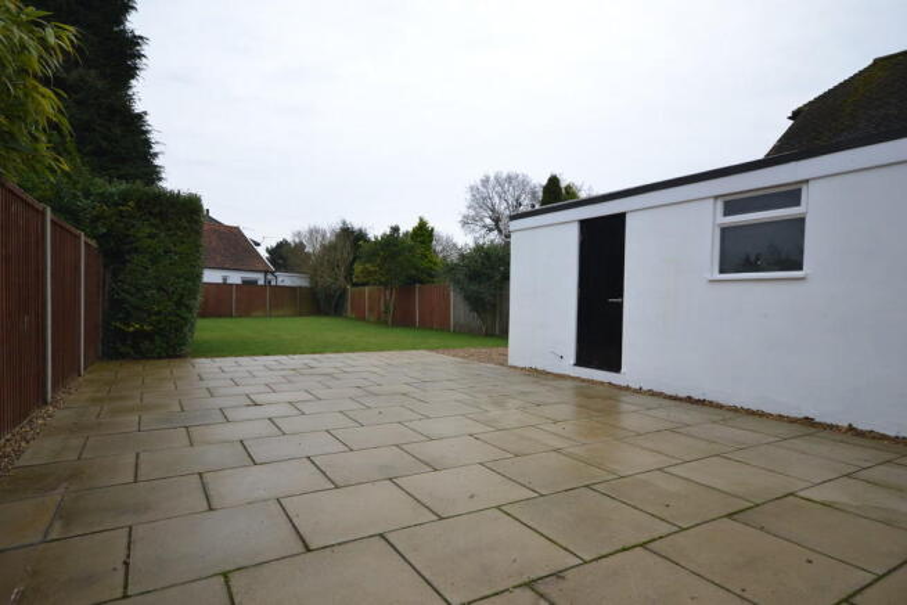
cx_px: 454
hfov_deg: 85.4
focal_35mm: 20
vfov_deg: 63.2
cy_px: 302
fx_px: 491
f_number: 5.6
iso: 160
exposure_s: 1/125
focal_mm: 13
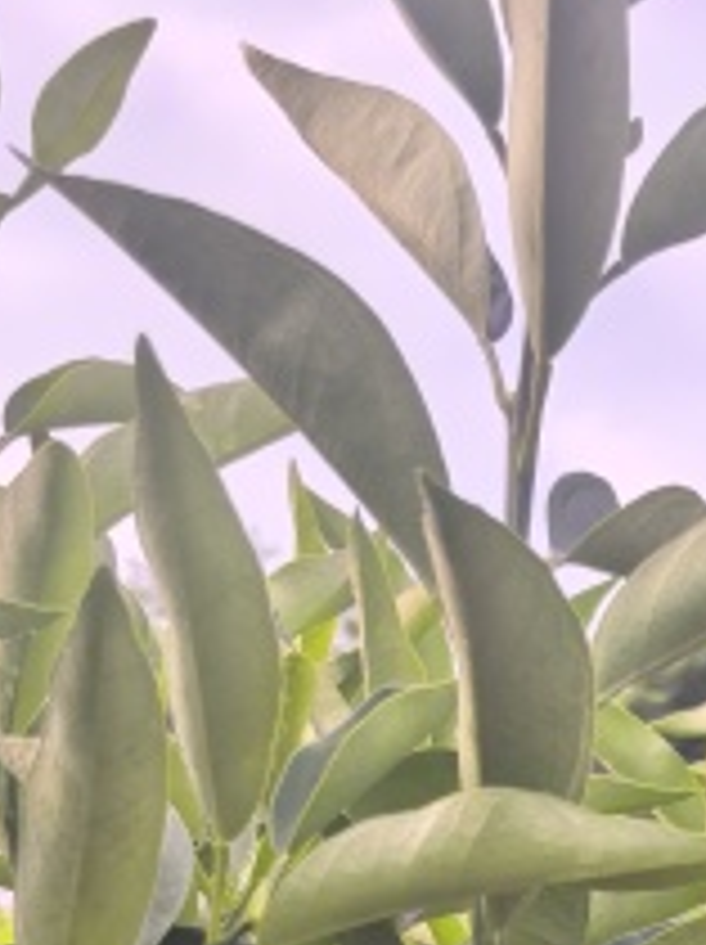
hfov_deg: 11.6
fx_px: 3324
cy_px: 1978
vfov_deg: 13.5
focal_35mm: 122
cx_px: 1048
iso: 50
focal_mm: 6.98
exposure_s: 1/192
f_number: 2
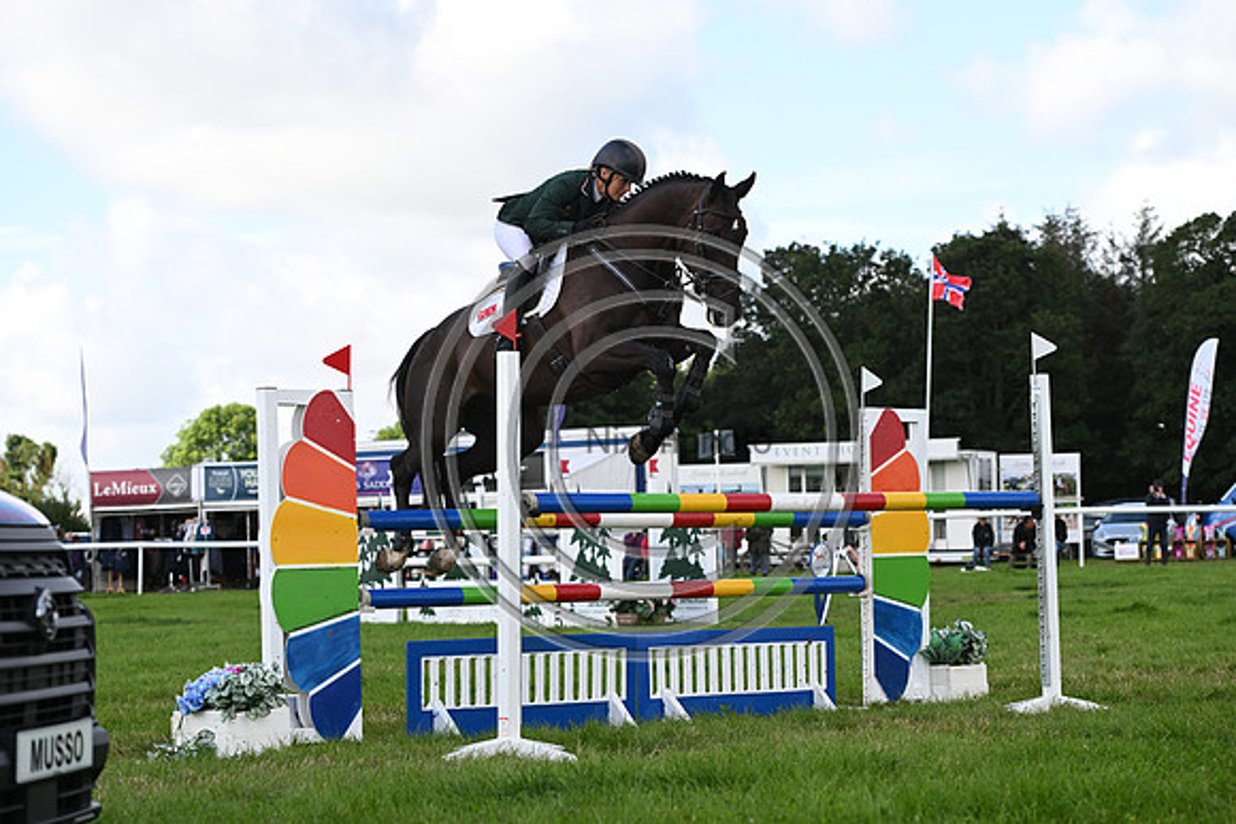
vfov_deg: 15.9
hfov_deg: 23.6
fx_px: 2953
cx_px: 618
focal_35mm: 86
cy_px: 412
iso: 450
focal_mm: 86
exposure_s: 1/1250
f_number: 4.5
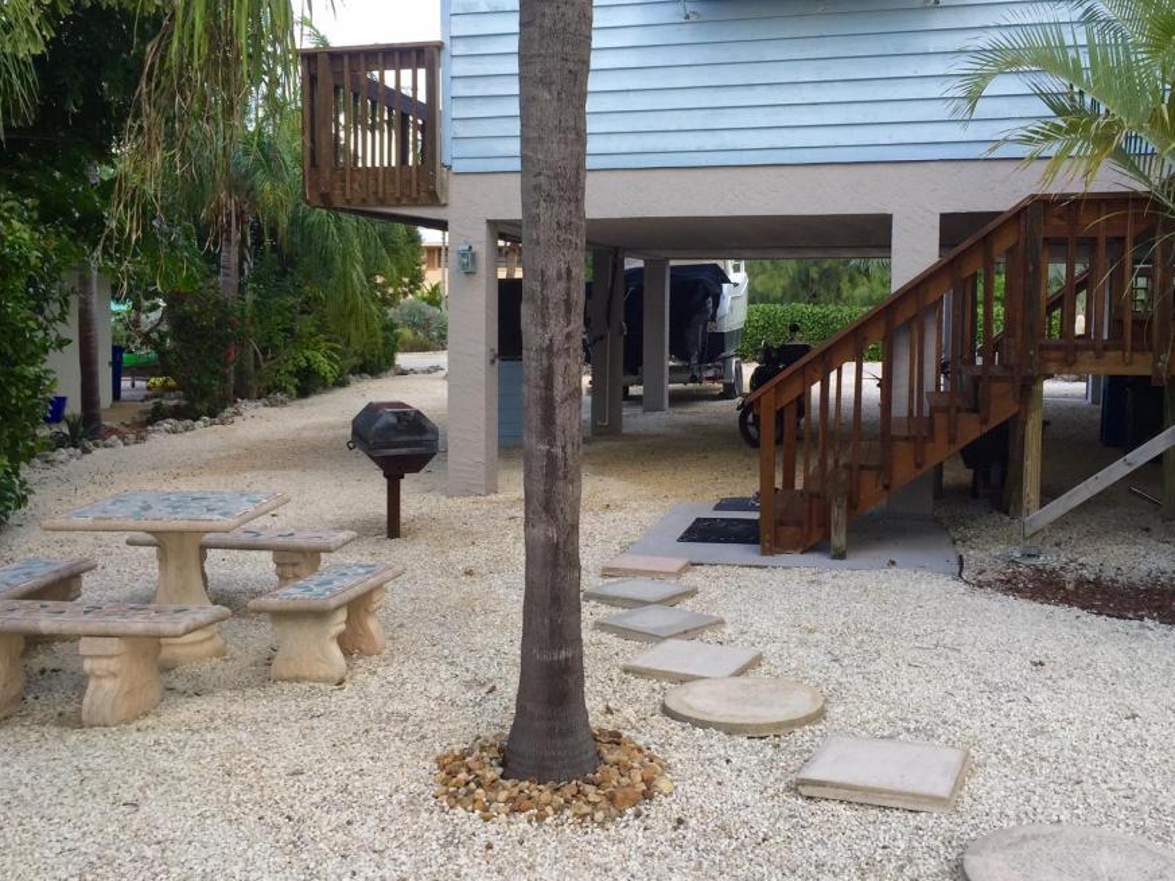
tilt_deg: -4.5
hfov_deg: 53.9
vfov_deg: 41.7
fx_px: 1154
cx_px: 622
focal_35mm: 34
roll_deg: -2.1
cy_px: 375
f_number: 2.2
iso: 32
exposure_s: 1/206
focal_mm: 4.15
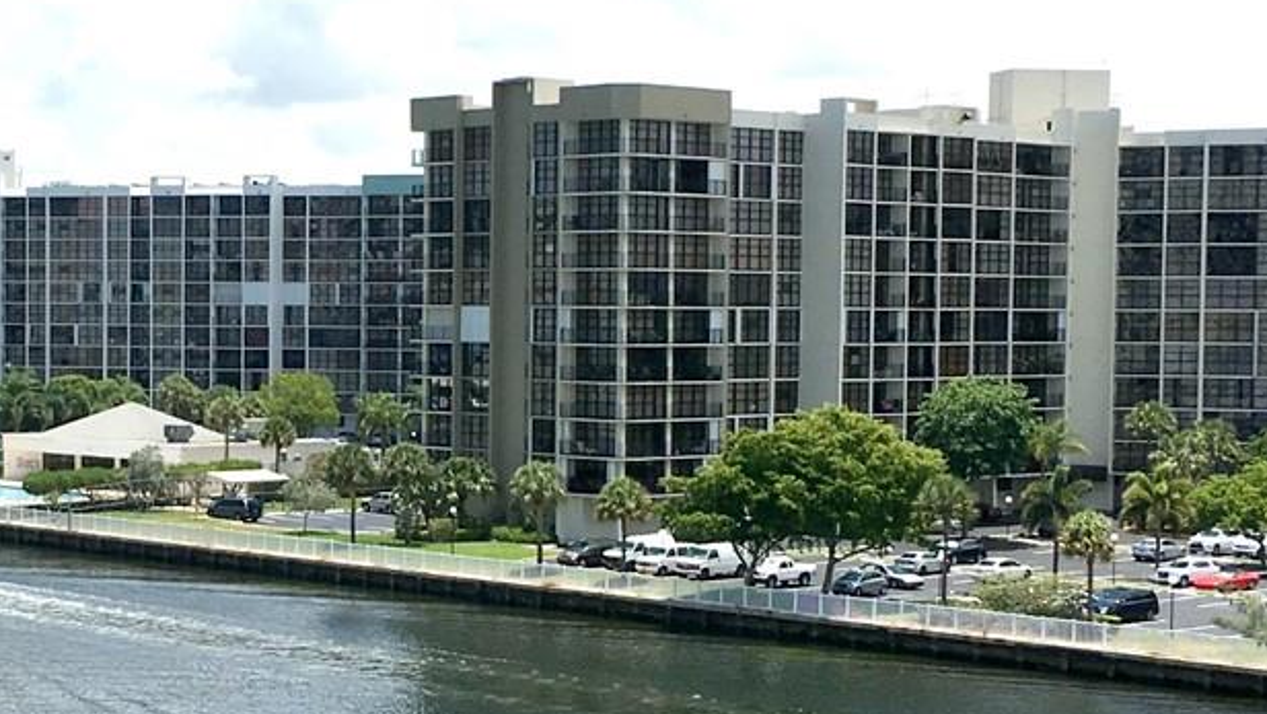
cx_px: 292
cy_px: 449
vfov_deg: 14.7
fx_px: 2756
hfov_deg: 25.5
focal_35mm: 82
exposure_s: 1/2404
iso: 25
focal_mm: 4.15
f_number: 2.2
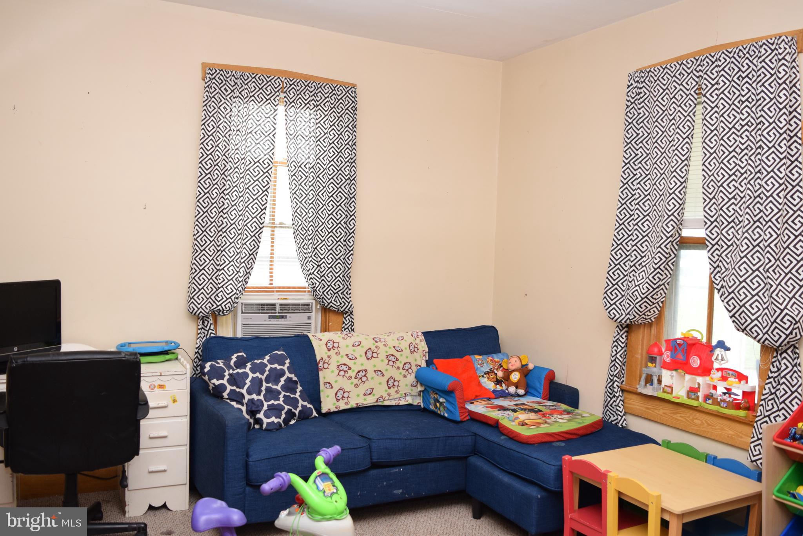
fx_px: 703
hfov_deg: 59.5
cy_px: 268
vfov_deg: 41.7
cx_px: 402
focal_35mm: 32
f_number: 5
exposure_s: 1/100
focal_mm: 21
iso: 800
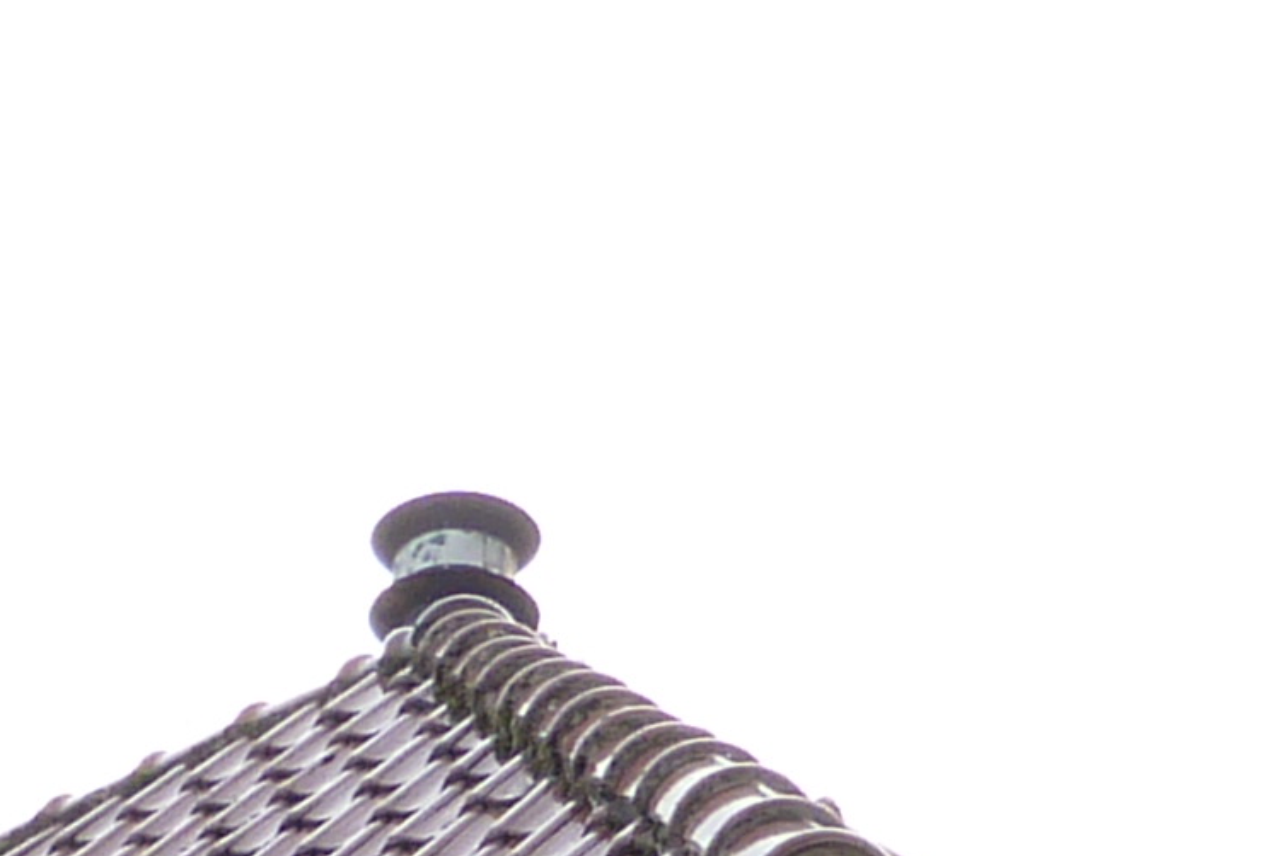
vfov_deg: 8.5
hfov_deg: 14.6
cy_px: 2454
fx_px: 4927
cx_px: -46
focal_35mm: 138
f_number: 3.3
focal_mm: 4.1
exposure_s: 1/30
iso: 80
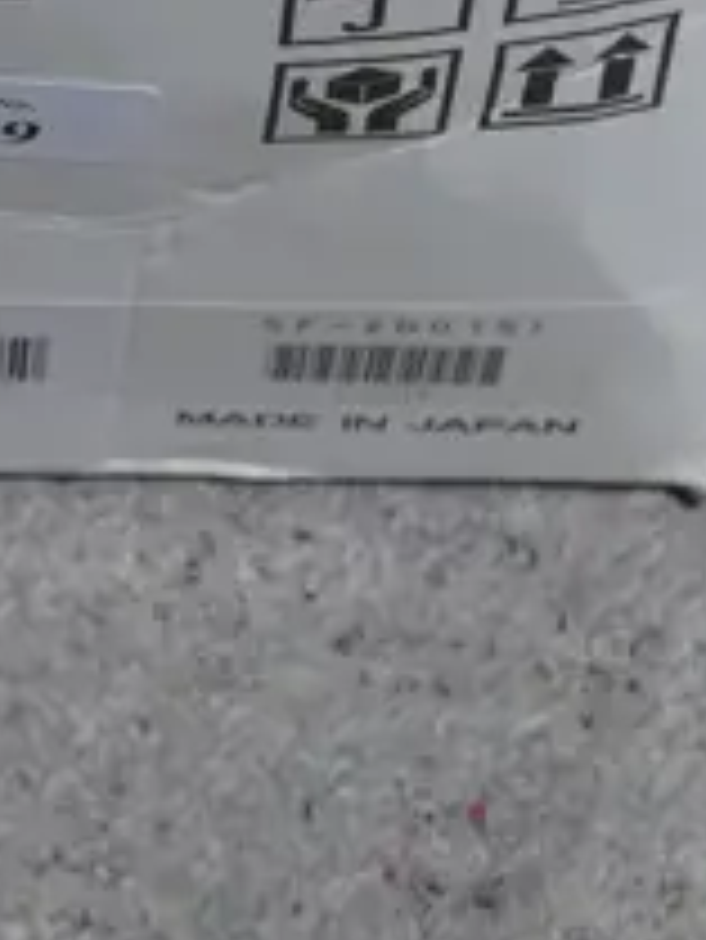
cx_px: -90
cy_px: -1232
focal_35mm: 196
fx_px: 5325
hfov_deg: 7.5
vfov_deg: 9.2
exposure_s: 1/60
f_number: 4.4
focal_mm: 20
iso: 400
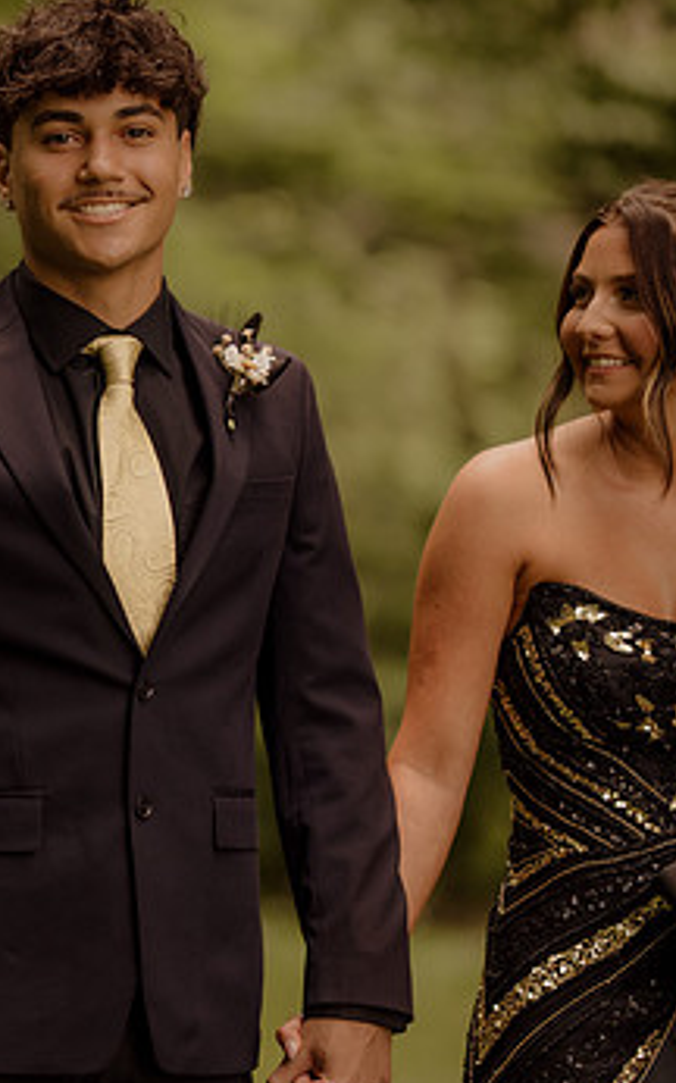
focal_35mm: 169
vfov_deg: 12.4
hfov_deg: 7.6
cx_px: -254
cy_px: 604
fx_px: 4986
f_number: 1.4
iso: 400
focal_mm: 85
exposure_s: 1/1600
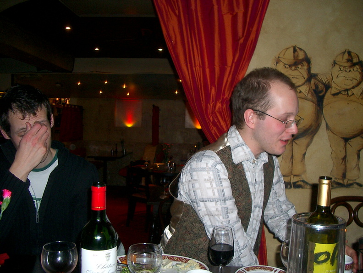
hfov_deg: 52.6
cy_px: 136
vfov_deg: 40.7
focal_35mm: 35
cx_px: 182
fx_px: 367
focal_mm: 5.8
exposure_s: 1/40
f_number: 2.6
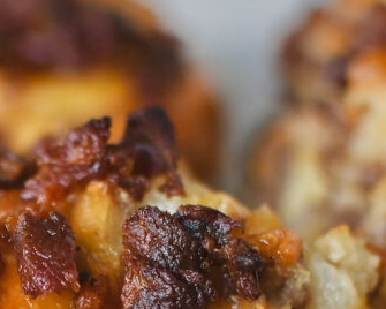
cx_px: 88
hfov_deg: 11.5
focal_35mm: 168
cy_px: 427
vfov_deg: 9.0
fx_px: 1919
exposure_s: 1/160
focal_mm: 35
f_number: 3.5
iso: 800
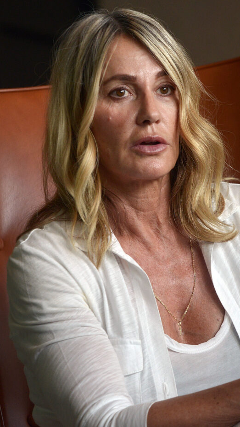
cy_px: 213
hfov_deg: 5.7
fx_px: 2408
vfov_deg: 10.1
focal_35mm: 213
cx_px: 167
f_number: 4.5
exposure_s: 1/200
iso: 800
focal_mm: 135
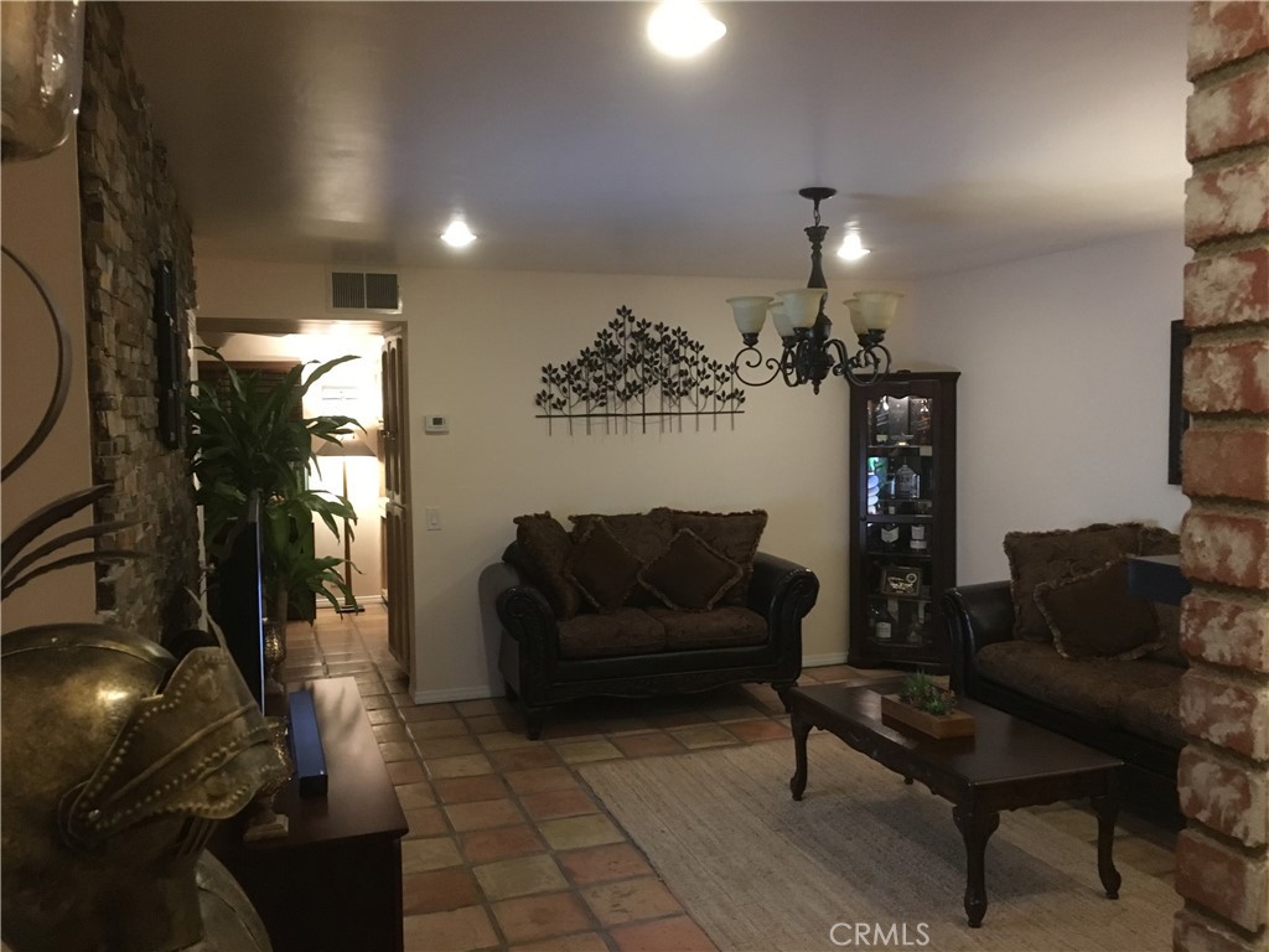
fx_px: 1063
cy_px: 476
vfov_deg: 48.2
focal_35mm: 29
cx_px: 634
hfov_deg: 61.7
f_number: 2.2
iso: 500
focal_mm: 4.15
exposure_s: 1/15
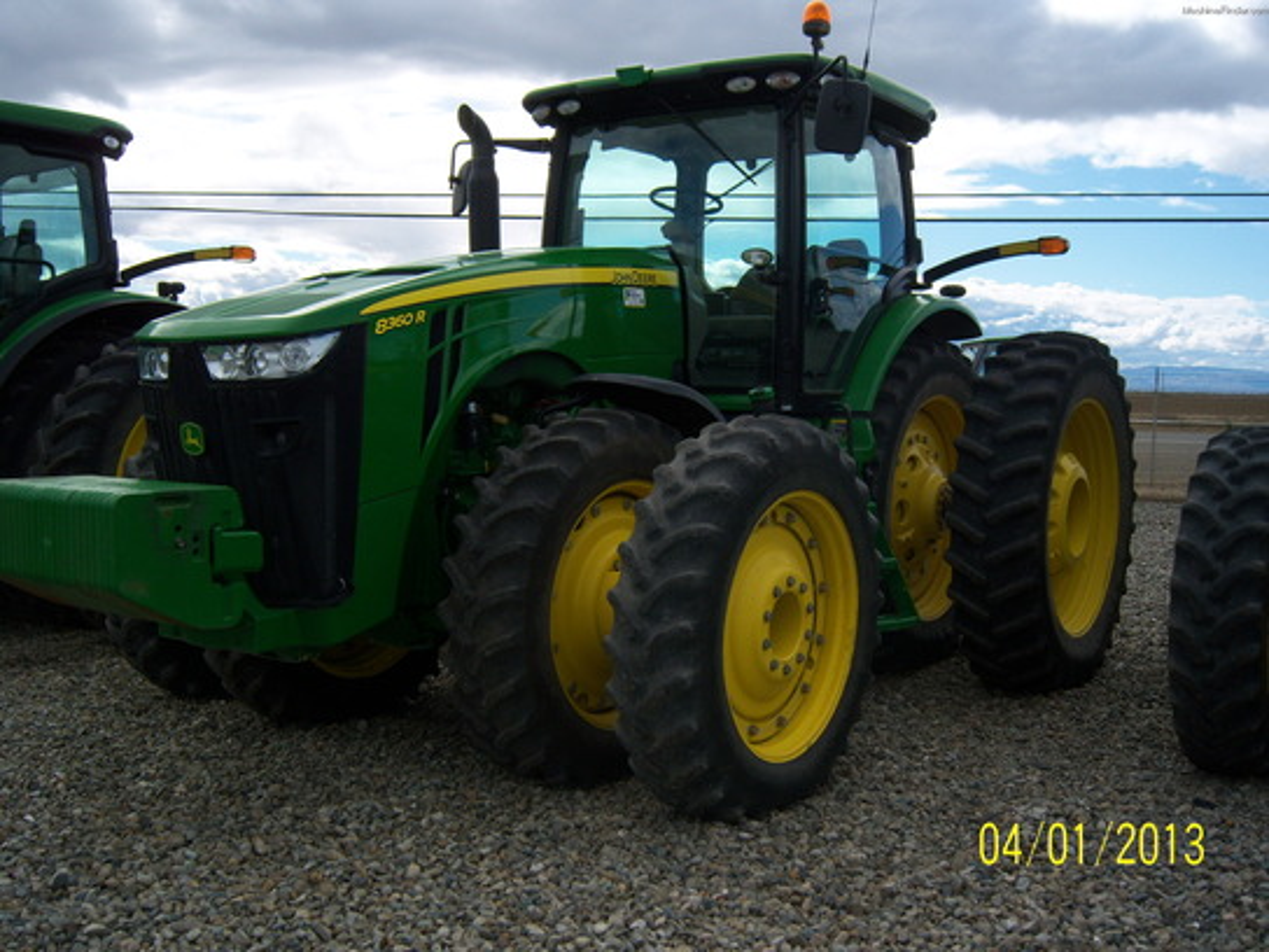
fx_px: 1320
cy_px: 476
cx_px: 634
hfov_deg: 51.4
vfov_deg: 39.7
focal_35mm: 36
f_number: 4.8
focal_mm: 7.5
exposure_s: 1/640
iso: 80
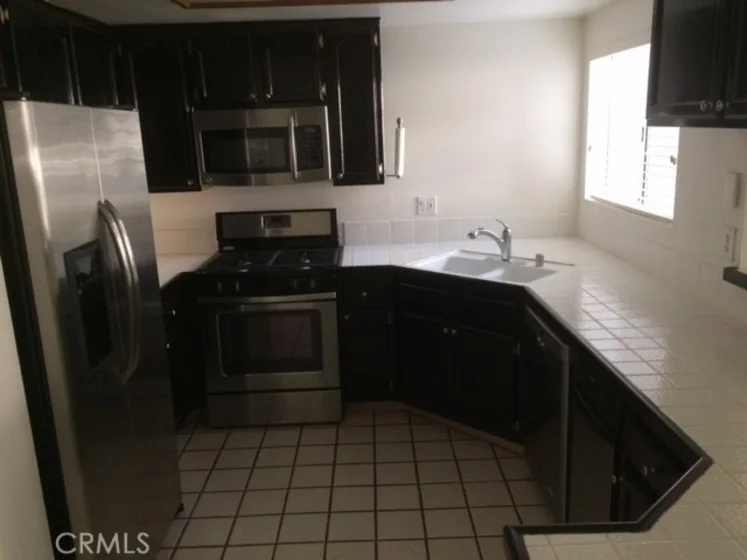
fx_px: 626
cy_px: 280
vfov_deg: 48.2
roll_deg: +1.8
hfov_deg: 61.7
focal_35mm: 29
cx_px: 374
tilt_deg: -16.5
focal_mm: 4.15
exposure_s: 1/30
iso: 200
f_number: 2.2
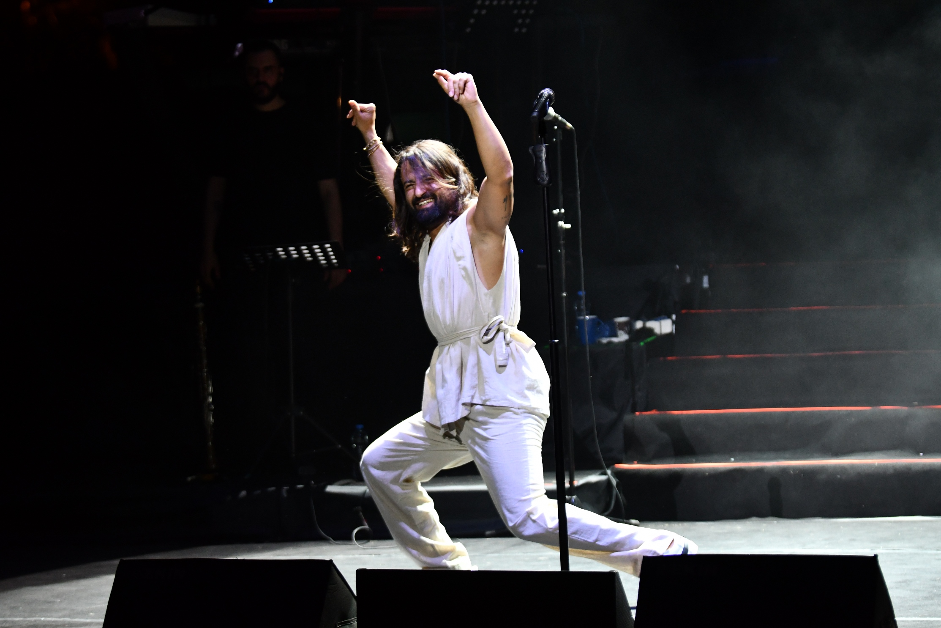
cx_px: 470
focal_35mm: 147
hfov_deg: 14.0
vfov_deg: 9.3
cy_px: 314
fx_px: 3842
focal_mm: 98
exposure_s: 1/250
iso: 1250
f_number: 2.8
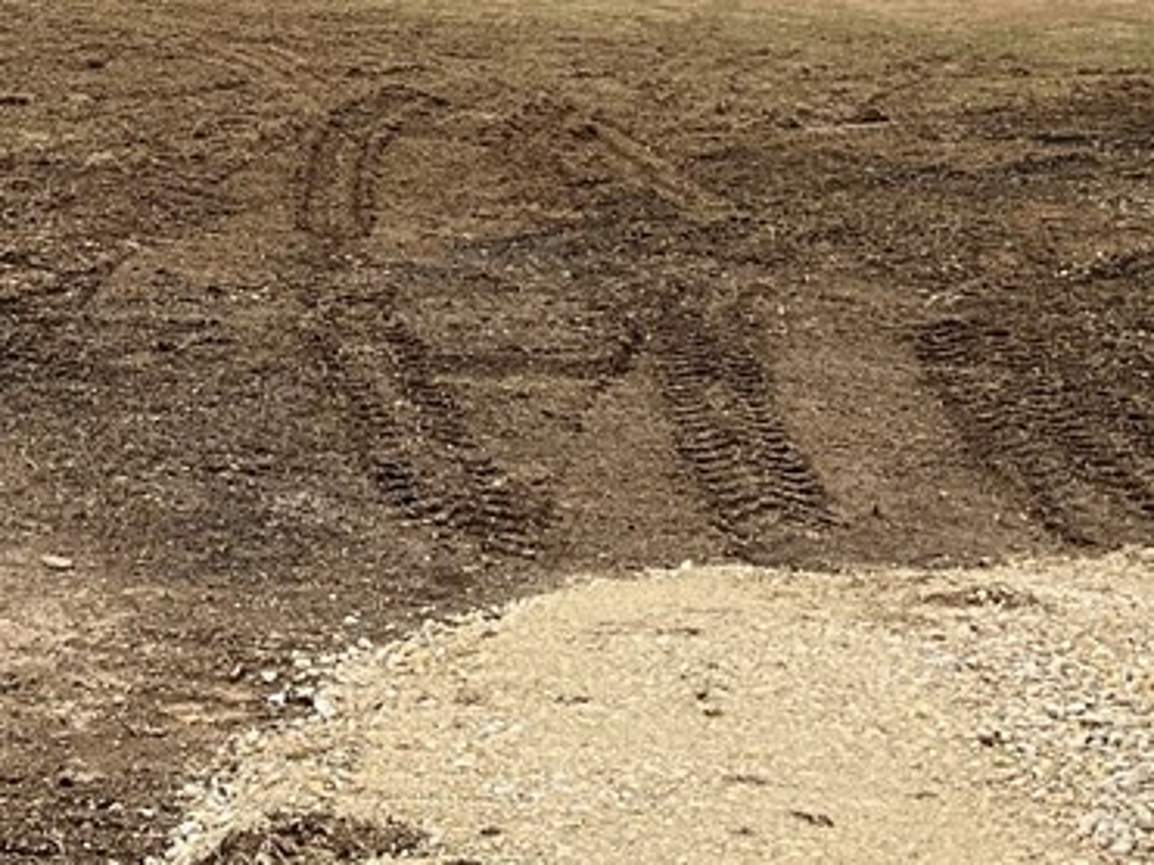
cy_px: 96
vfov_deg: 18.1
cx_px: 134
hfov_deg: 23.8
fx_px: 2666
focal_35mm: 80
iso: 25
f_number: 1.8
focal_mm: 3
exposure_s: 1/1912
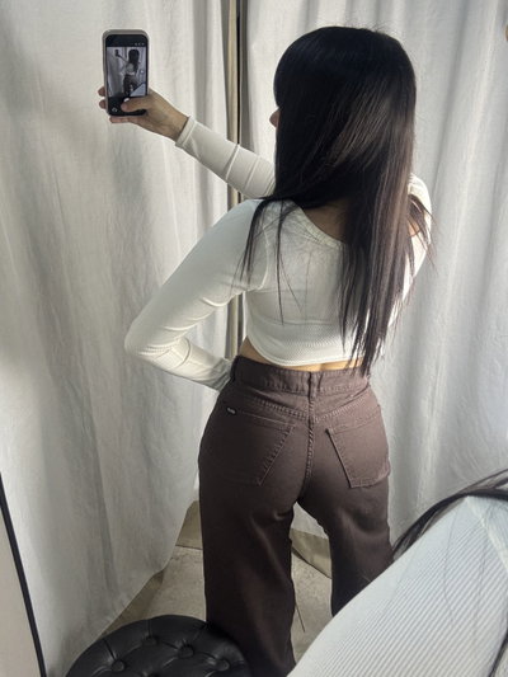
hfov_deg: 46.8
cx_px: 254
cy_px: 338
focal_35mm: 30
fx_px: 587
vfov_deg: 60.0
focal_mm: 2.69
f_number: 1.9
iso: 50
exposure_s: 1/100
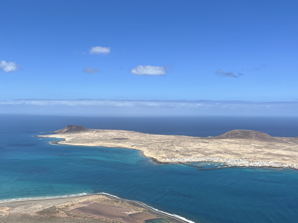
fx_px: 284
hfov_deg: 55.2
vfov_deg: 42.6
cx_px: 129
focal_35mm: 33
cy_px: 140
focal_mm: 5.7
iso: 50
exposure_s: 1/6579
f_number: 1.5
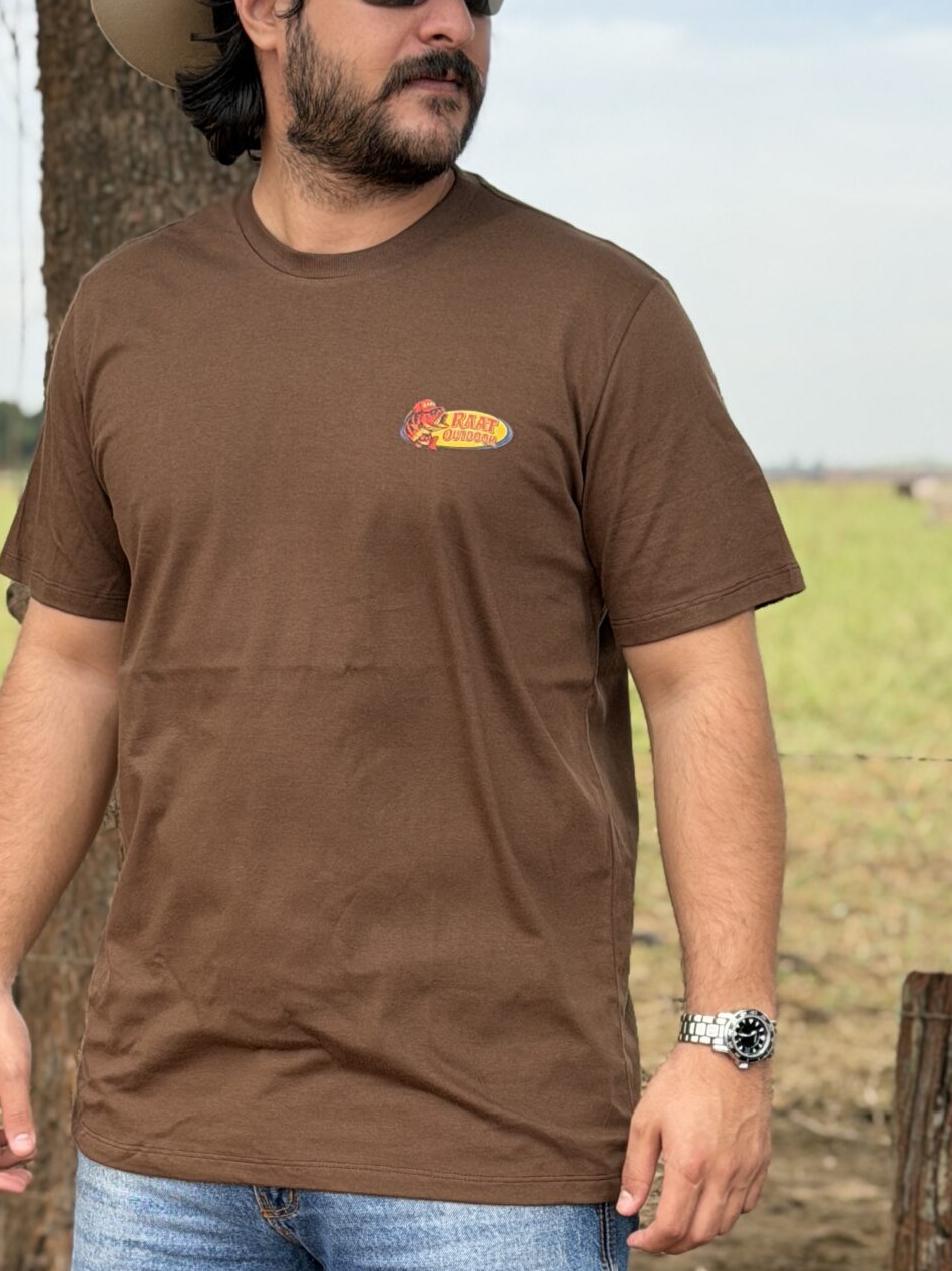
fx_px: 3557
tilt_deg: -7.0
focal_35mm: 97
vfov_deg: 20.2
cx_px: 363
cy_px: 845
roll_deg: -0.4
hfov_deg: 15.2
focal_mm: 6.76
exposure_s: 1/2577
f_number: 1.78
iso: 80
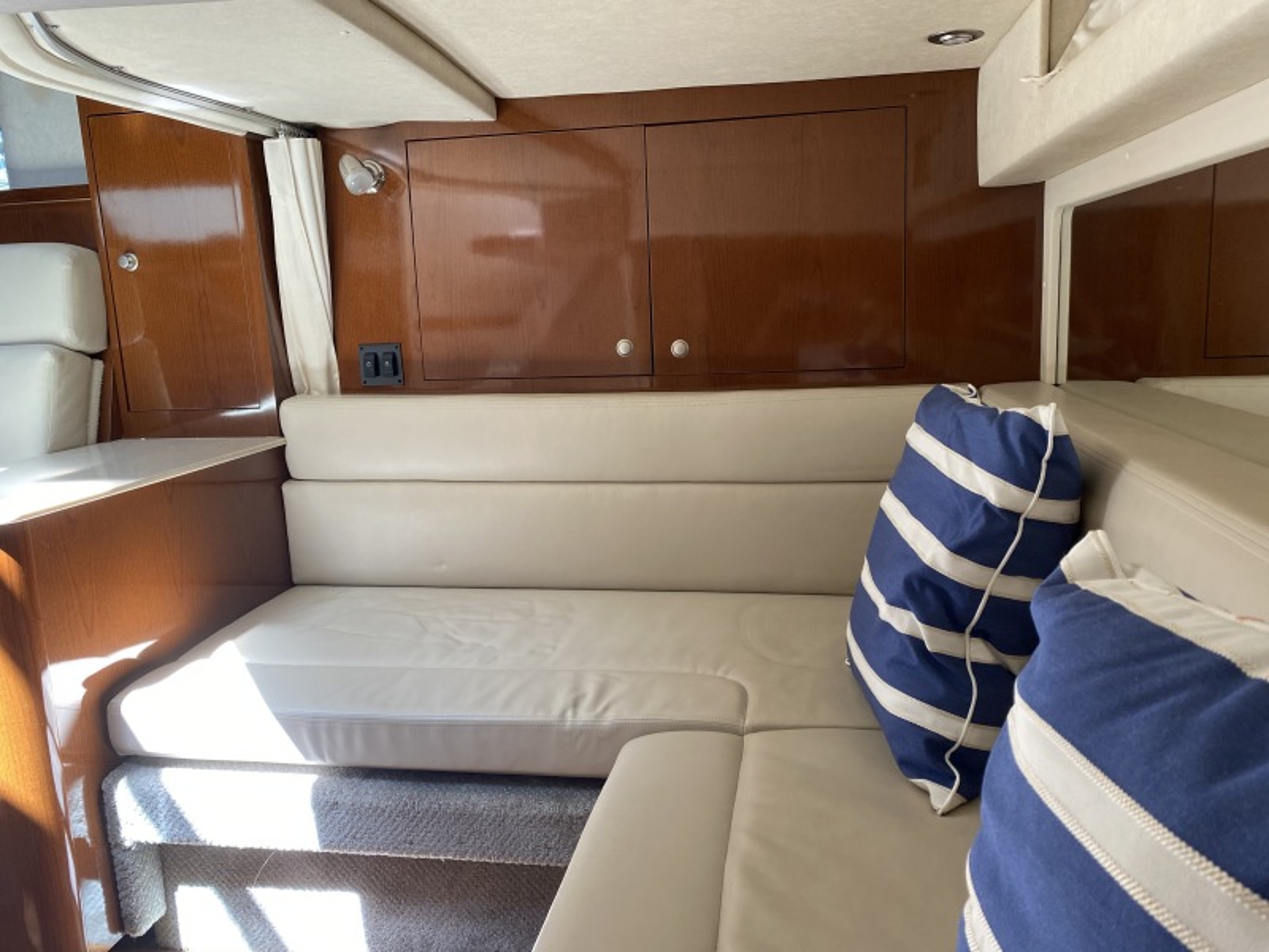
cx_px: 634
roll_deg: +4.4
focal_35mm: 26
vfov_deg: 53.1
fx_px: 953
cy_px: 476
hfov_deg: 67.3
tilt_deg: -9.7
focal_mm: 4.25
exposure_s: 1/121
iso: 100
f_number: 1.8
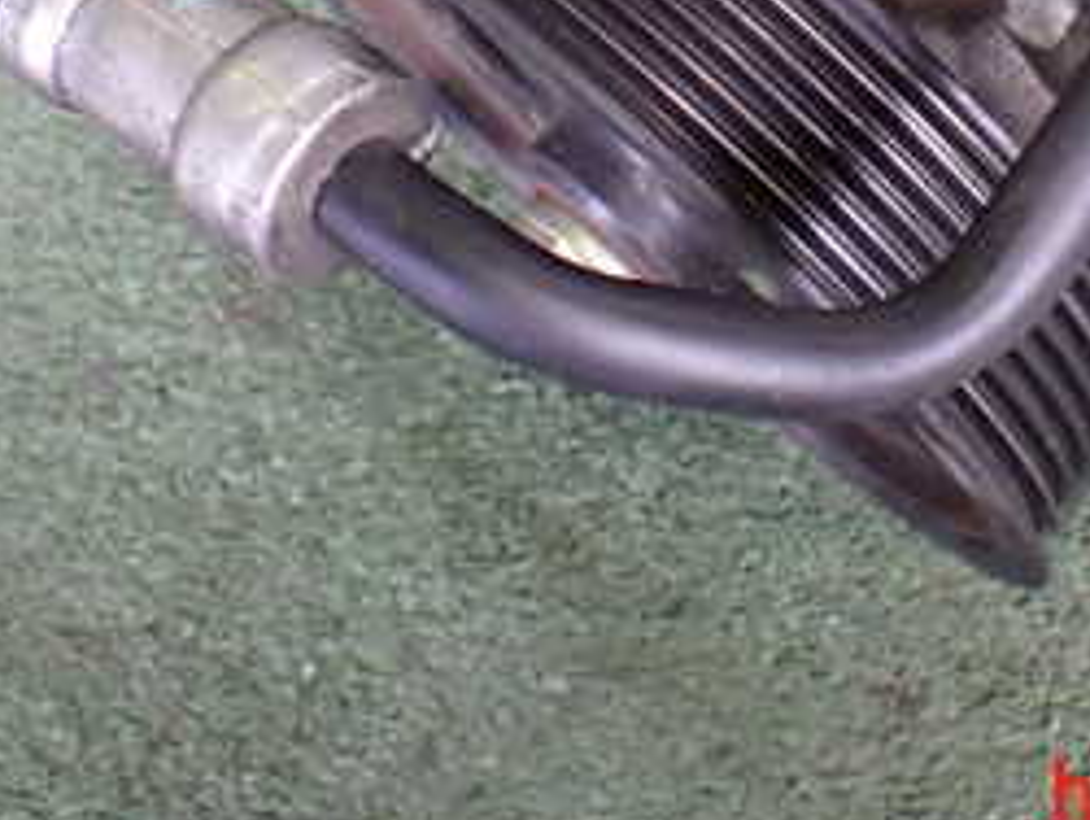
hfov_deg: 26.8
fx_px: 2269
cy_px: -126
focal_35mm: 72
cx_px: 728
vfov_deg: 19.4
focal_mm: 5.4
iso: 640
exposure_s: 1/125
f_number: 2.3
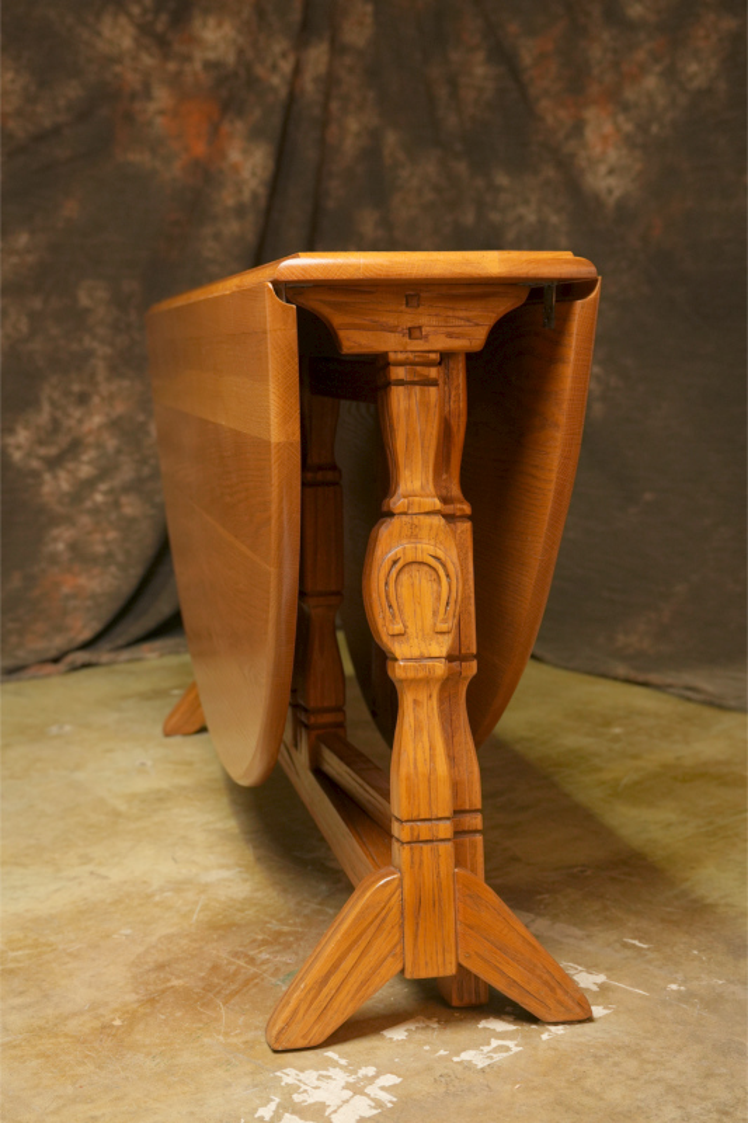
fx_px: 1651
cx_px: 374
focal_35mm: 53
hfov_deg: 25.5
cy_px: 562
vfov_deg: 37.6
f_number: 3.2
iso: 400
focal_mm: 35.3
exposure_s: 1/200
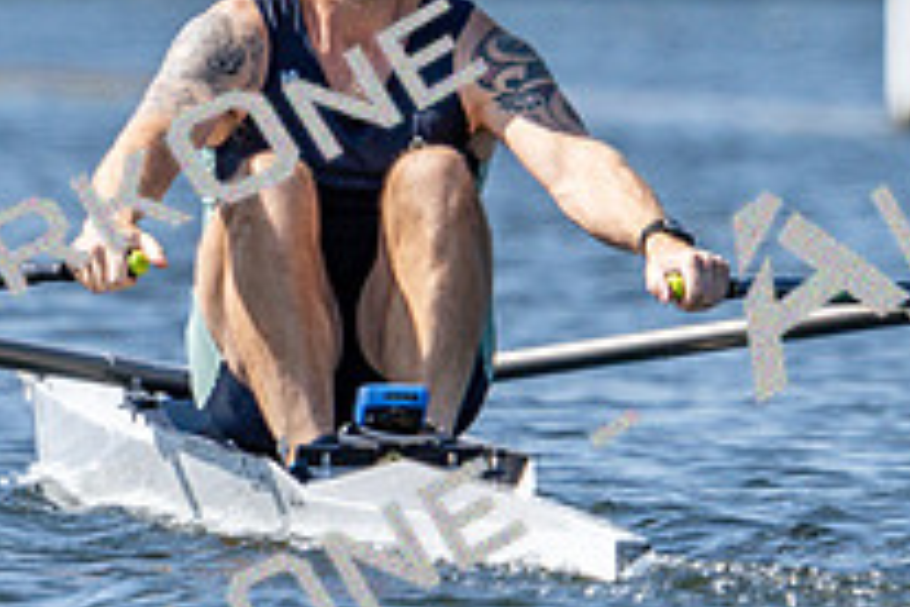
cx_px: 356
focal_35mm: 1996
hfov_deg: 1.0
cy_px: -15
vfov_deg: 0.7
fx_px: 50450
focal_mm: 474
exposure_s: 1/2000
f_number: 6.3
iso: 400
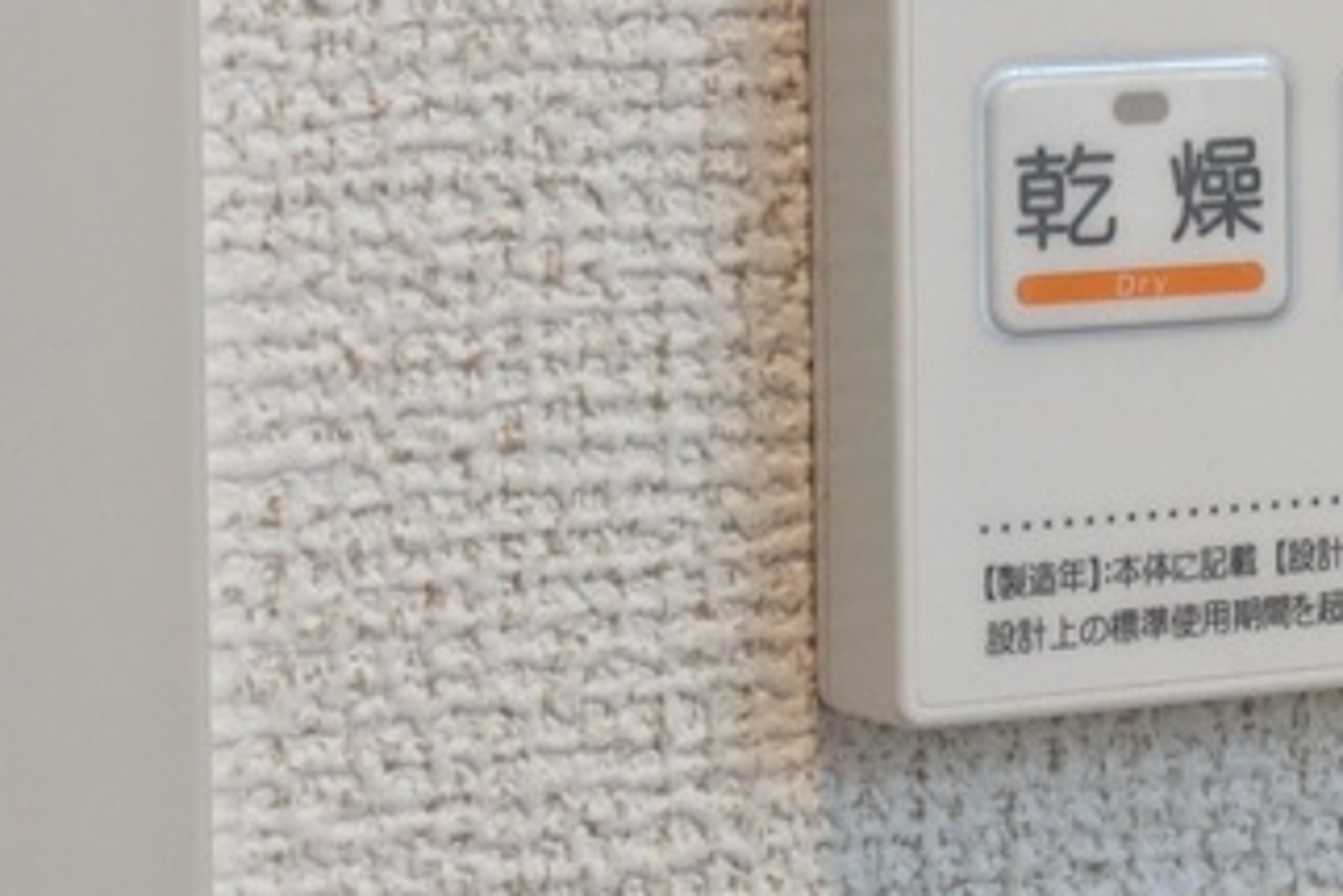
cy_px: -213
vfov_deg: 8.6
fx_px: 5897
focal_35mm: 158
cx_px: 1702
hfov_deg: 12.6
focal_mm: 5.43
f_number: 1.89
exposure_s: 1/100
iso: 308
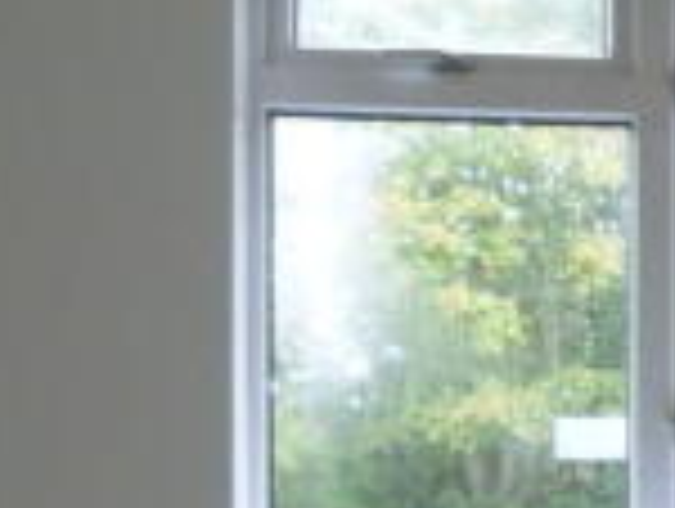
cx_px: 853
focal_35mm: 97
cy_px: 645
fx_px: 1894
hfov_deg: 18.9
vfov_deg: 14.7
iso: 250
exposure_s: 1/60
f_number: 3.1
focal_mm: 4.5
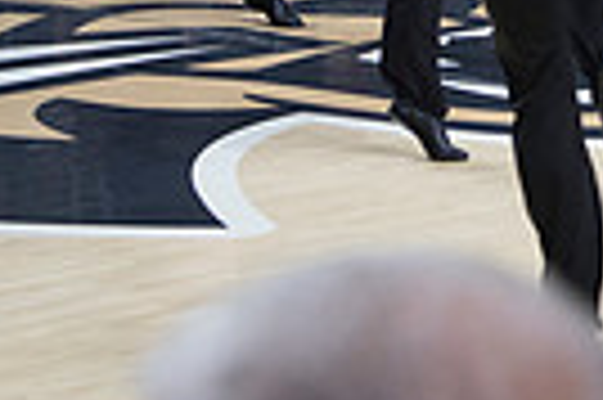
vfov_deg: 6.4
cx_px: 1044
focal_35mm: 208
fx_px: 3480
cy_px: -398
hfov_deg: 9.5
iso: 2000
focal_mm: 48
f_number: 3.5
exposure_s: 1/500
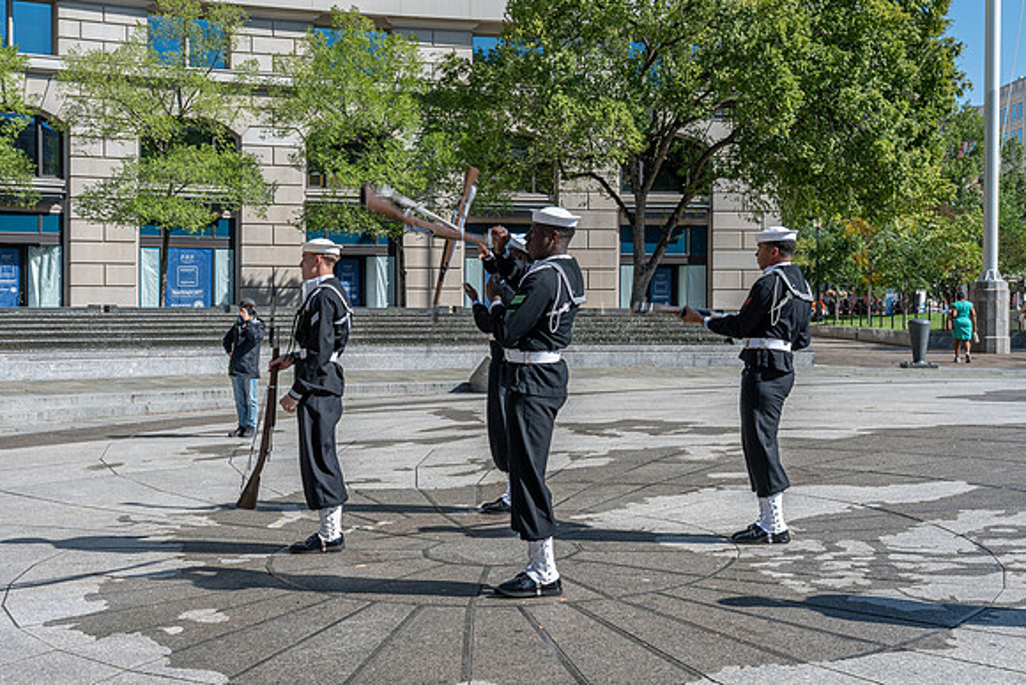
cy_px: 326
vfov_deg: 26.8
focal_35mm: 50
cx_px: 517
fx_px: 1435
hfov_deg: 39.3
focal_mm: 38
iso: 160
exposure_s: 1/200
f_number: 11
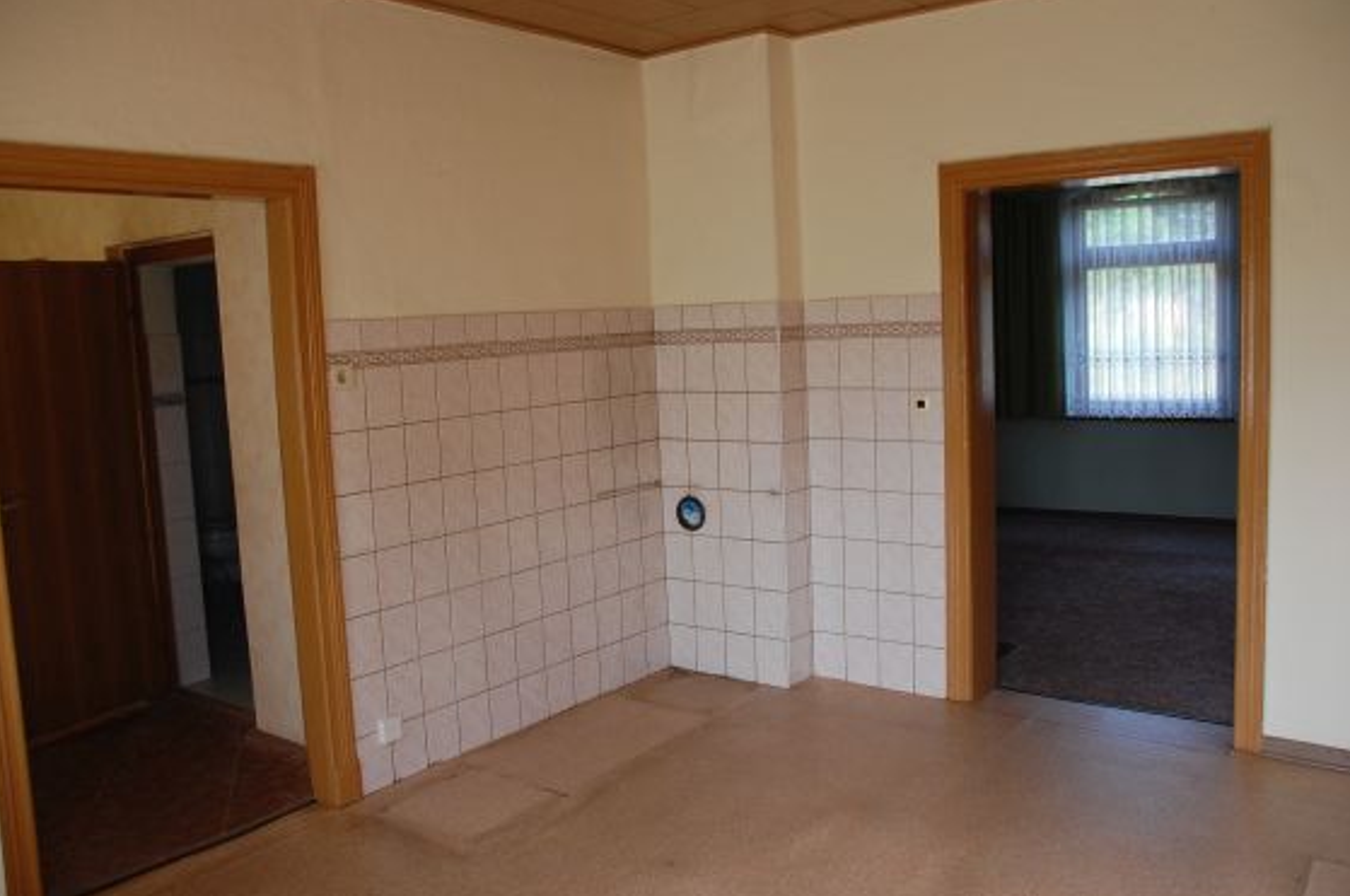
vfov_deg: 44.8
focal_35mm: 29
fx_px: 1086
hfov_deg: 63.7
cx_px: 645
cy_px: 429
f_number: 5
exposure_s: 1/100
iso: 400
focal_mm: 18
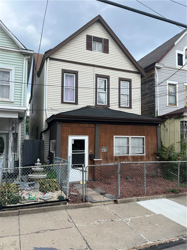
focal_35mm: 26
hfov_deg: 53.1
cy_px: 125
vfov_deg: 67.3
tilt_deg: +4.7
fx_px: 187
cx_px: 94
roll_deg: +1.7
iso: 50
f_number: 1.6
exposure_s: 1/1647
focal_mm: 5.1
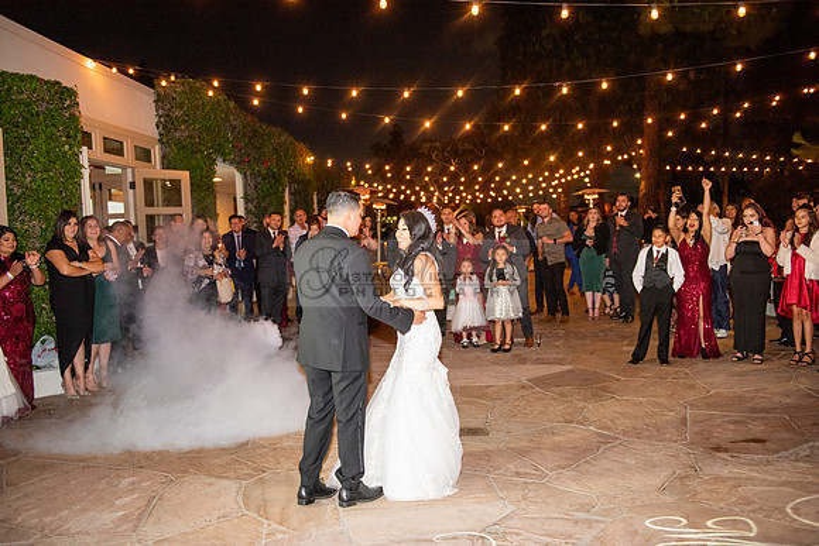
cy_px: 273
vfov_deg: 41.1
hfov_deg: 58.7
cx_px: 410
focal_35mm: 32
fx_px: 728
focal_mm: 32
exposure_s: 1/125
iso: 1250
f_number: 2.8
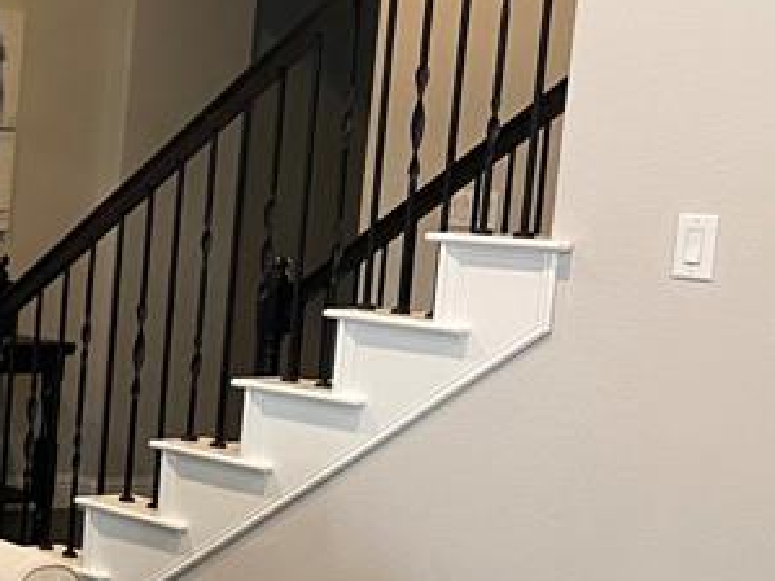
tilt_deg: -7.2
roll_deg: -2.2
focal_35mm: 89
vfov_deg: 16.5
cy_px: 402
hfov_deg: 18.9
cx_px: -441
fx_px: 1992
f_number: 1.8
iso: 200
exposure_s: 1/60
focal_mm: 4.25
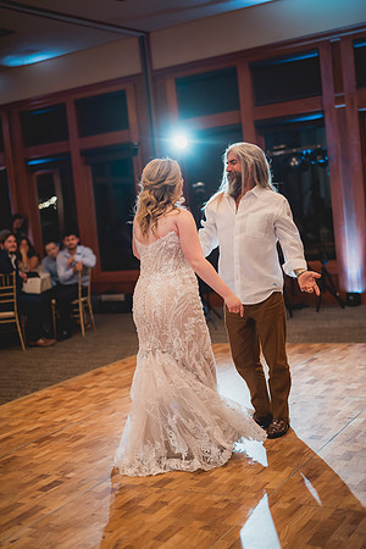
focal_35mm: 50
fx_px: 762
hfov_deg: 27.0
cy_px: 274
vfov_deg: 39.6
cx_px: 183
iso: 1250
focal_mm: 50
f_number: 1.4
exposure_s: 1/400
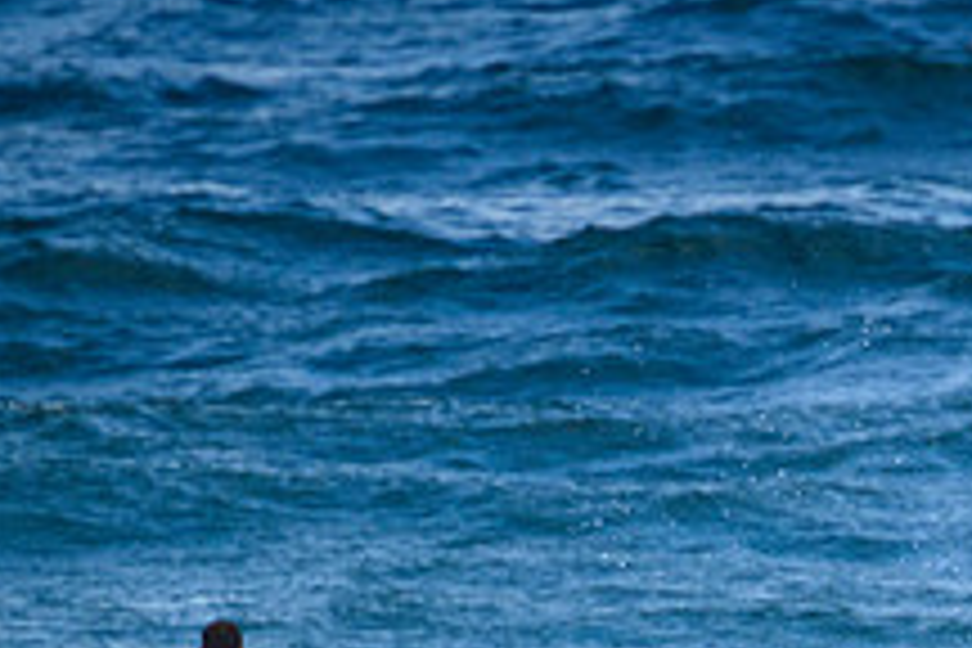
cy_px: 799
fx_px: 57964
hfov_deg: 1.0
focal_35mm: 2147
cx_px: 1188
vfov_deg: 0.6
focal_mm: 800
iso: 1400
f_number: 11
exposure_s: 1/1600
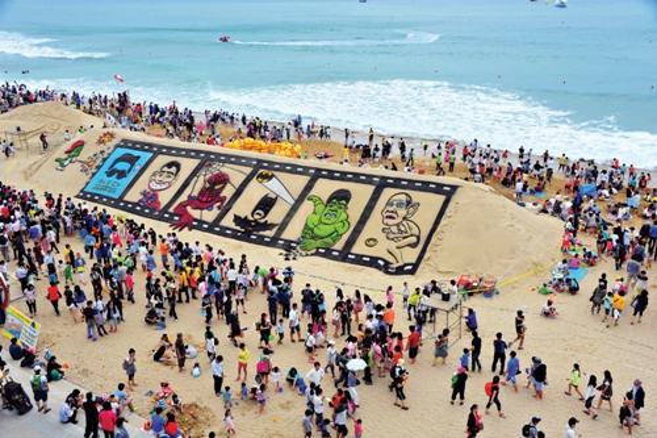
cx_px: 328
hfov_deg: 54.5
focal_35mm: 35
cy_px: 219
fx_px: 639
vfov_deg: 37.8
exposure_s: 1/500
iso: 320
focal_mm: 35
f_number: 8
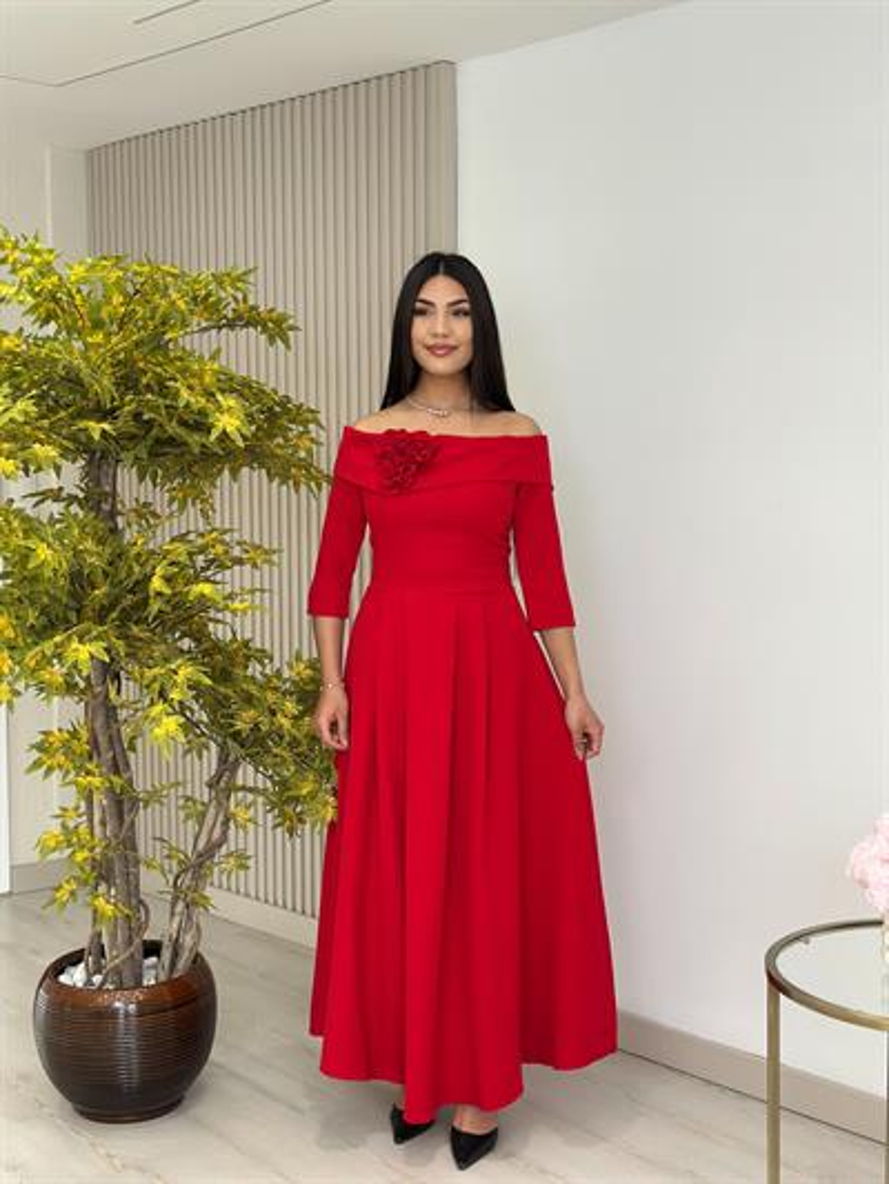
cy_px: 592
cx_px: 444
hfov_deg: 30.3
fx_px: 1643
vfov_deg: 39.6
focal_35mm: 48
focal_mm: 6.86
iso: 80
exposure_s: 1/244
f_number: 1.78
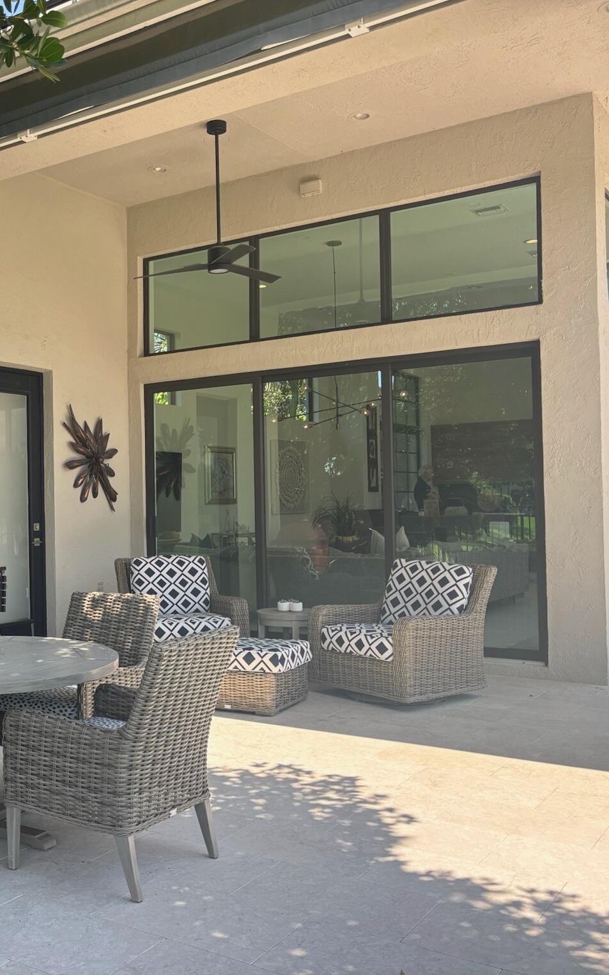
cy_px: 488
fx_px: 983
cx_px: 77
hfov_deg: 32.9
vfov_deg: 52.8
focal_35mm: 37
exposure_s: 1/716
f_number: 1.6
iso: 50
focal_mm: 5.96
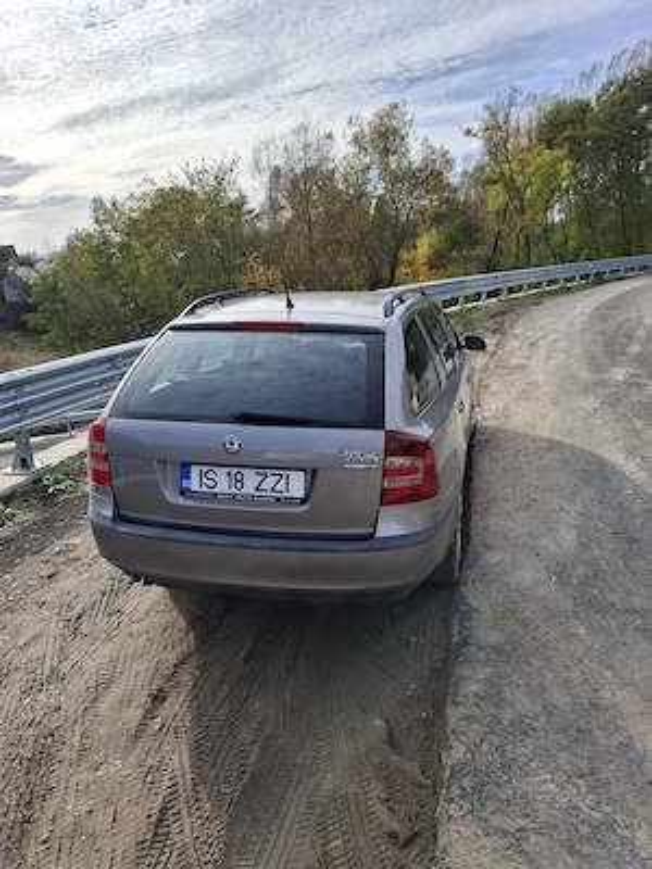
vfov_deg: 69.4
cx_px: 326
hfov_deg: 54.9
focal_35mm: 25
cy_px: 434
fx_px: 628
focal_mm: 4.69
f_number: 1.8
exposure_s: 1/2415
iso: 32
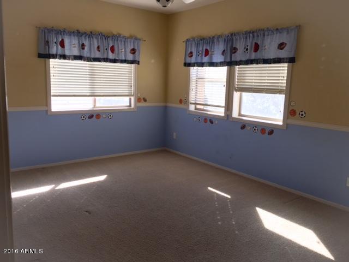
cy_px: 131
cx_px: 174
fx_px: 292
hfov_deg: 61.7
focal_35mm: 29
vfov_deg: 48.2
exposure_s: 1/120
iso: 40
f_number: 2.2
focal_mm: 4.15
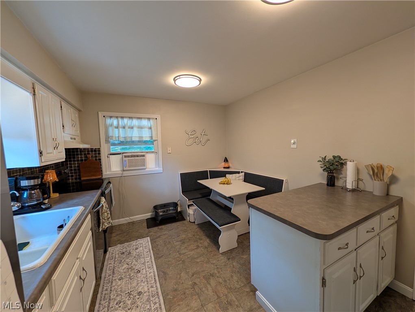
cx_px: 208
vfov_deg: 94.6
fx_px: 144
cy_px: 156
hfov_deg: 110.5
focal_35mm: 12
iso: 97
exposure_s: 1/60
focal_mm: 2.02
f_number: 1.7
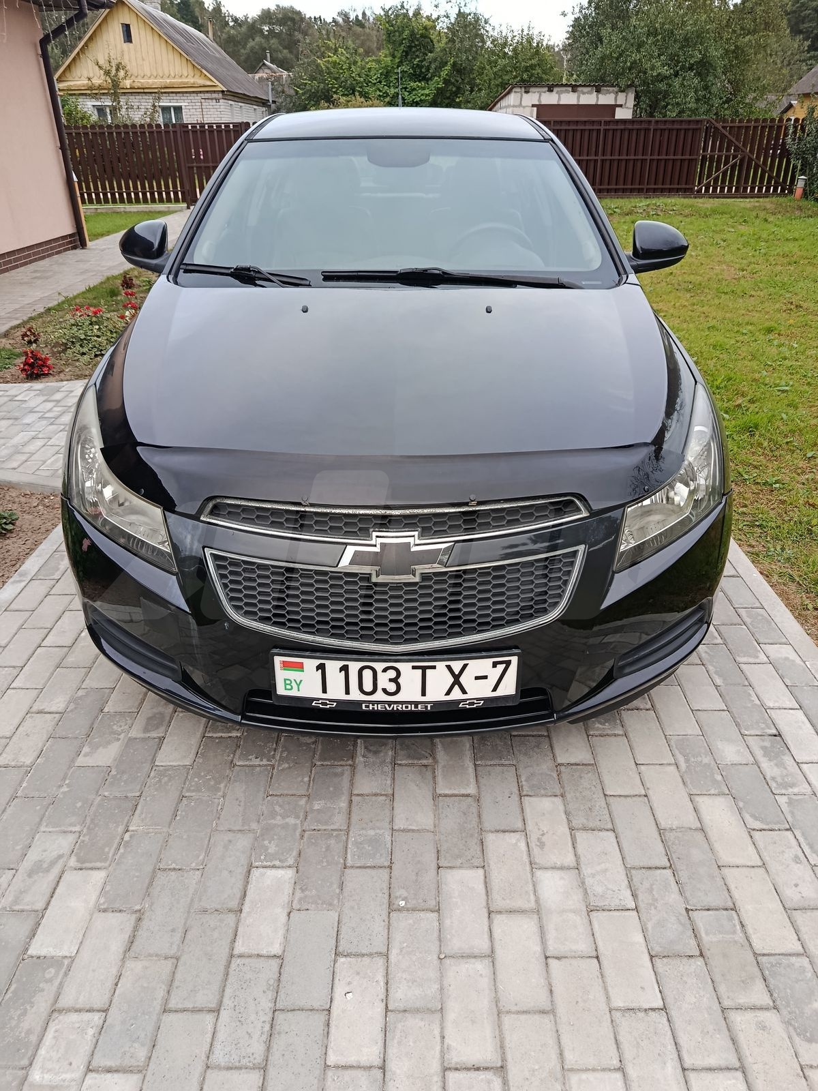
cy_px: 546
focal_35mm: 24
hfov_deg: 56.8
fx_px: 756
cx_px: 409
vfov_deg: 71.6
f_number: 1.7
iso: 214
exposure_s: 1/100
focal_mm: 5.24
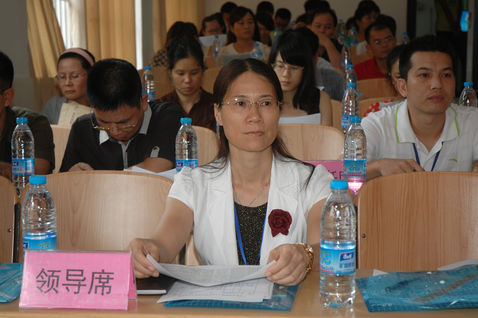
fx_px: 955
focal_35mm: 72
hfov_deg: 28.1
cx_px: 239
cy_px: 159
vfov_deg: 18.9
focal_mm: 48
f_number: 4.8
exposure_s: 1/60
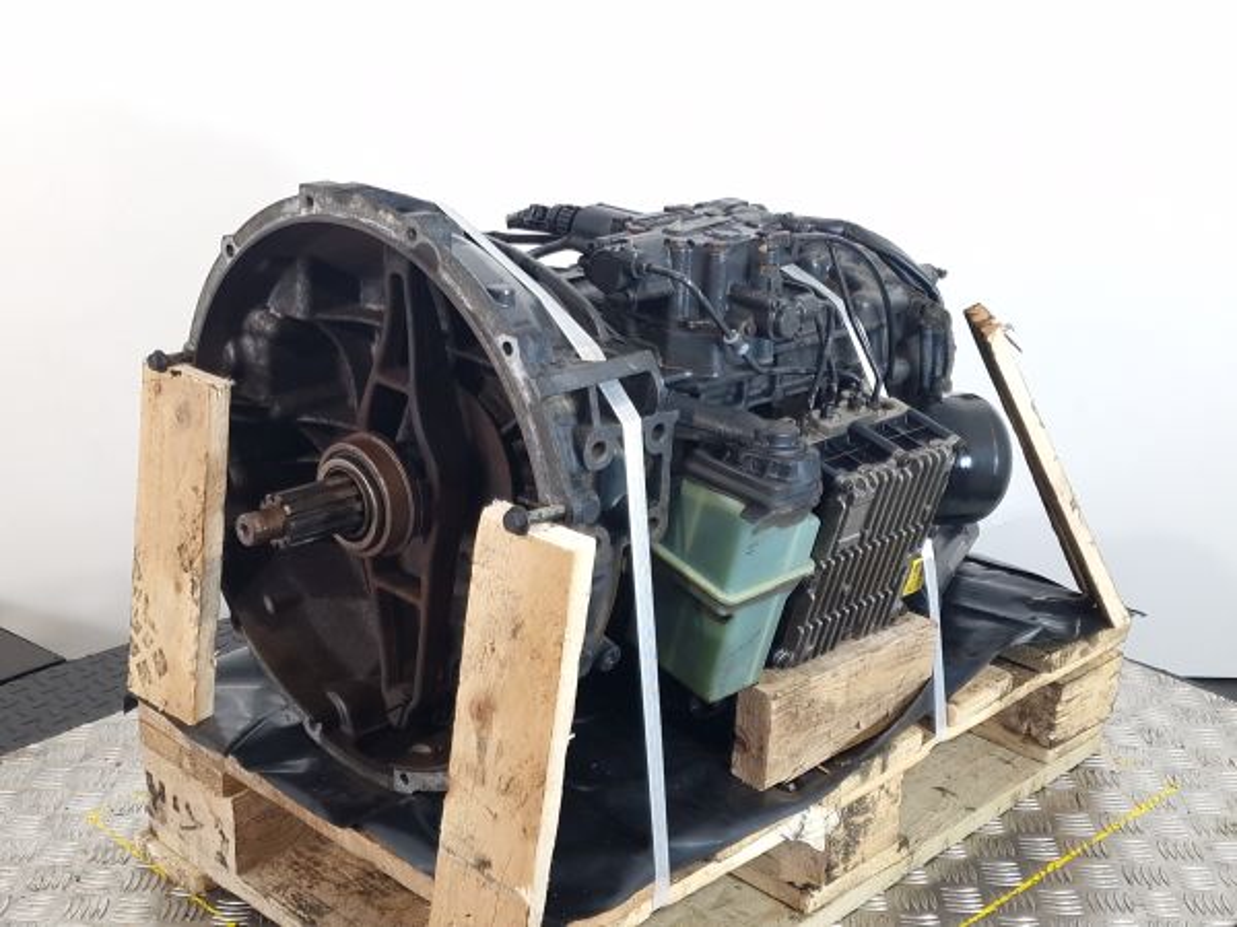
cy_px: 464
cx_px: 618
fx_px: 822
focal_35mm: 23
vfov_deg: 58.9
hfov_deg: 73.9
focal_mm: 6.4
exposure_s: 1/50
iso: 80
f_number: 1.8
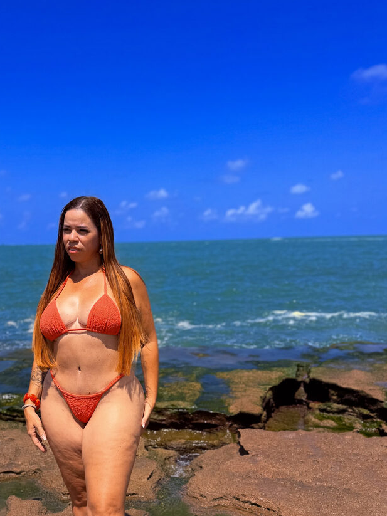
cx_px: 112
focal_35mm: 35
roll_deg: +0.3
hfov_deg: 39.9
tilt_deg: -10.5
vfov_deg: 51.9
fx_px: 522
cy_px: 334
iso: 80
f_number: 1.78
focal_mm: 6.76
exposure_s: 1/4673
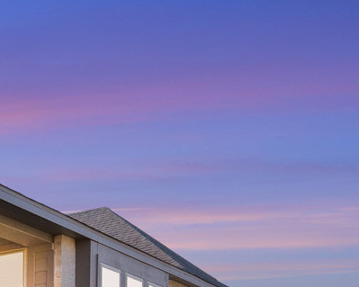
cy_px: 408
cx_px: -269
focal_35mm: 61
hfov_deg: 21.6
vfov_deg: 21.6
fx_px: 648
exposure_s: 1/500
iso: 640
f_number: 7.1
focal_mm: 16
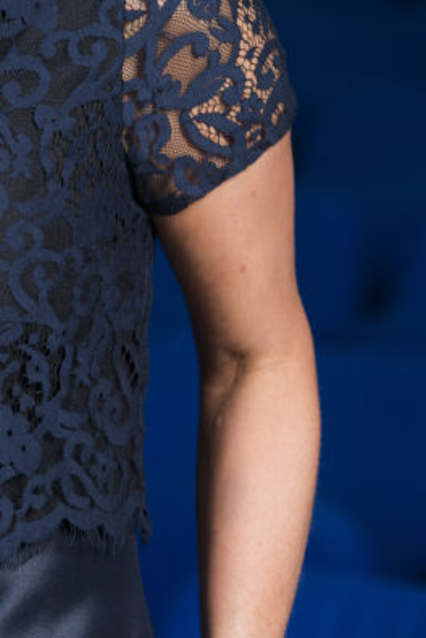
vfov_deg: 6.6
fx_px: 5510
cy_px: 131
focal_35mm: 311
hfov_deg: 4.4
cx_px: -120
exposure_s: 1/125
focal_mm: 120
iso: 400
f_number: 4
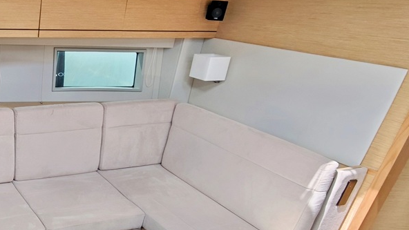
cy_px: 146
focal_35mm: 33
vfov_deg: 35.4
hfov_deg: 47.6
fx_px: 358
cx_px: -13
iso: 64
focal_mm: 2.16
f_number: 2.2
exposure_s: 1/87.3
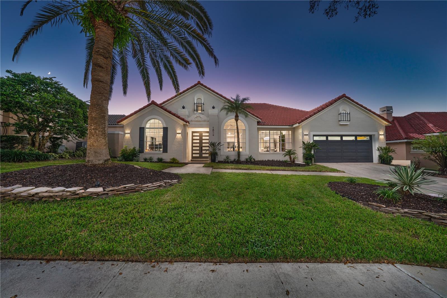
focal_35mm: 12
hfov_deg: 112.6
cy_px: 149
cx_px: 224
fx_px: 149
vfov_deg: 90.0
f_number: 8
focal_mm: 12
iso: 250
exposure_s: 1/1.67
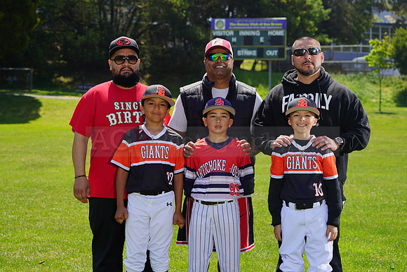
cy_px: 136
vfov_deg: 13.7
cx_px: 204
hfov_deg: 20.4
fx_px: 1131
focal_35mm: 100
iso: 100
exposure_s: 1/250
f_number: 8
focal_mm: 100
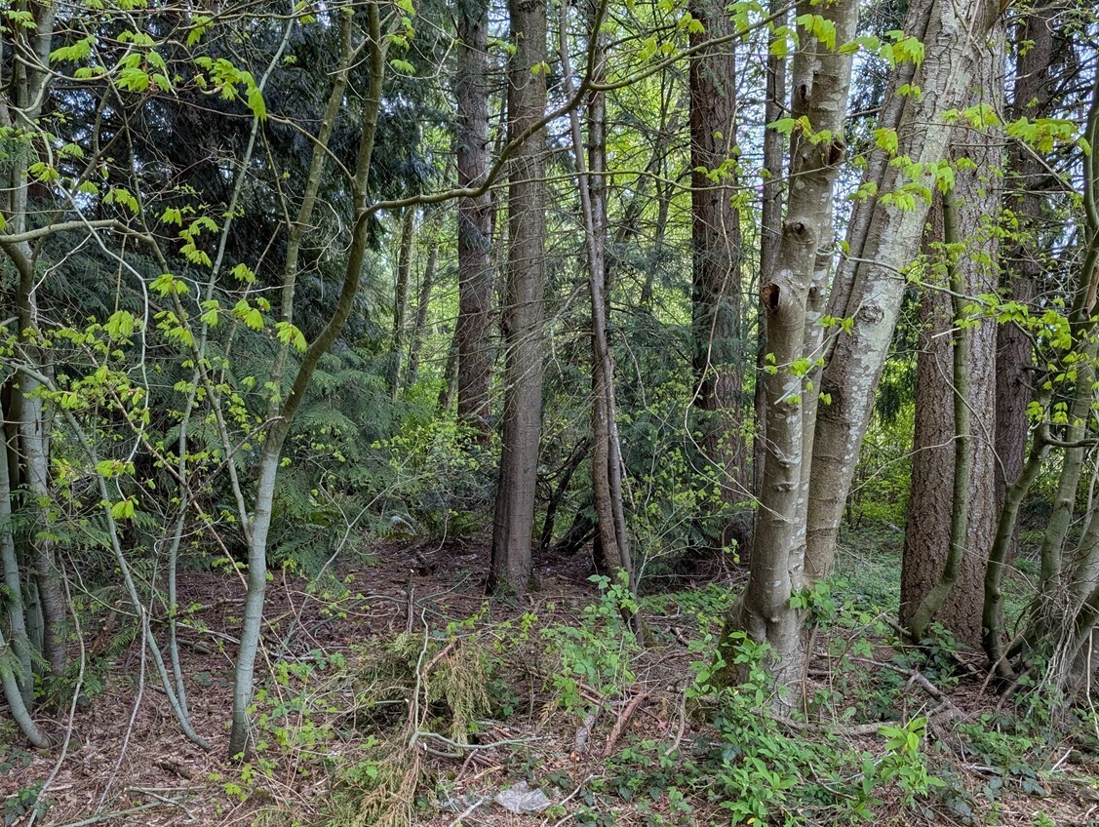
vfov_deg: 41.7
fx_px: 1081
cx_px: 543
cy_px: 492
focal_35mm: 34
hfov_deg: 53.9
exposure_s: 1/358
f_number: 1.68
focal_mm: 6.9
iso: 22
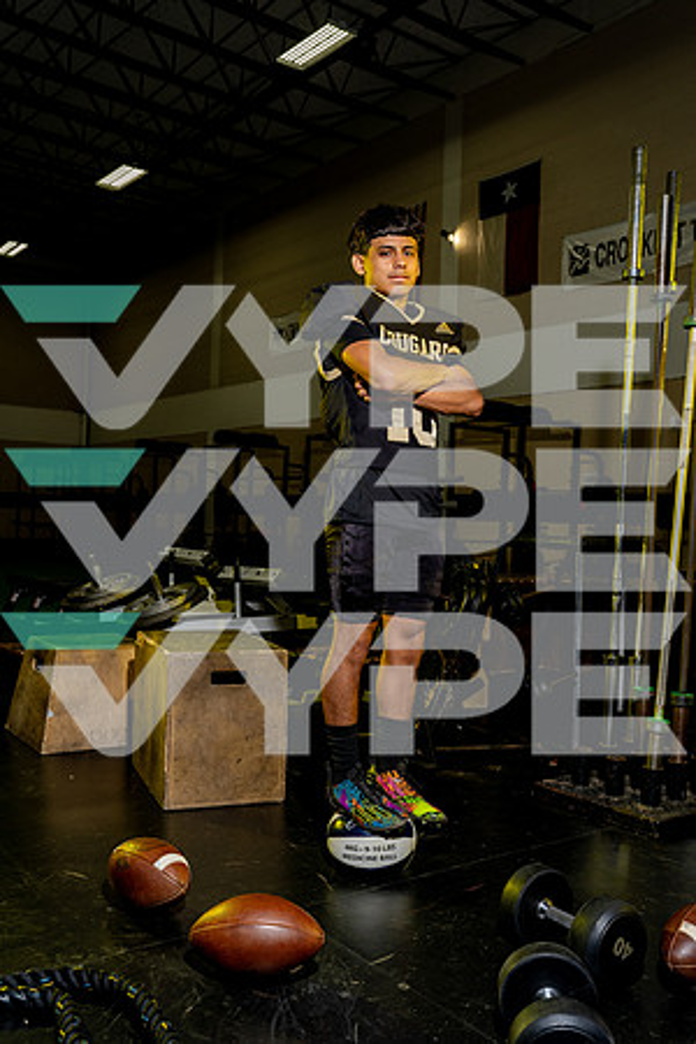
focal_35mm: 33
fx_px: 957
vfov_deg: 57.2
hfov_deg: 40.0
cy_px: 522
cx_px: 348
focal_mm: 33
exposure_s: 1/250
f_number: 5.6
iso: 250
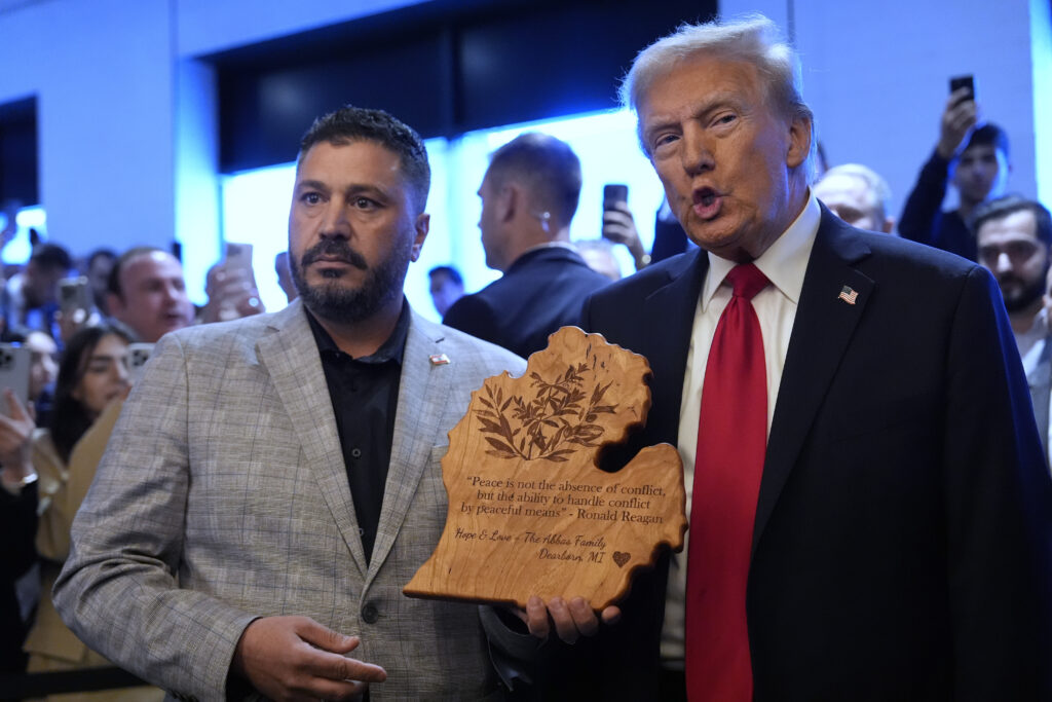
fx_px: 1374
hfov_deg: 41.9
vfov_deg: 28.7
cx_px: 526
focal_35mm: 47
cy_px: 351
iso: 5000
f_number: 2.8
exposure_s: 1/320
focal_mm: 47
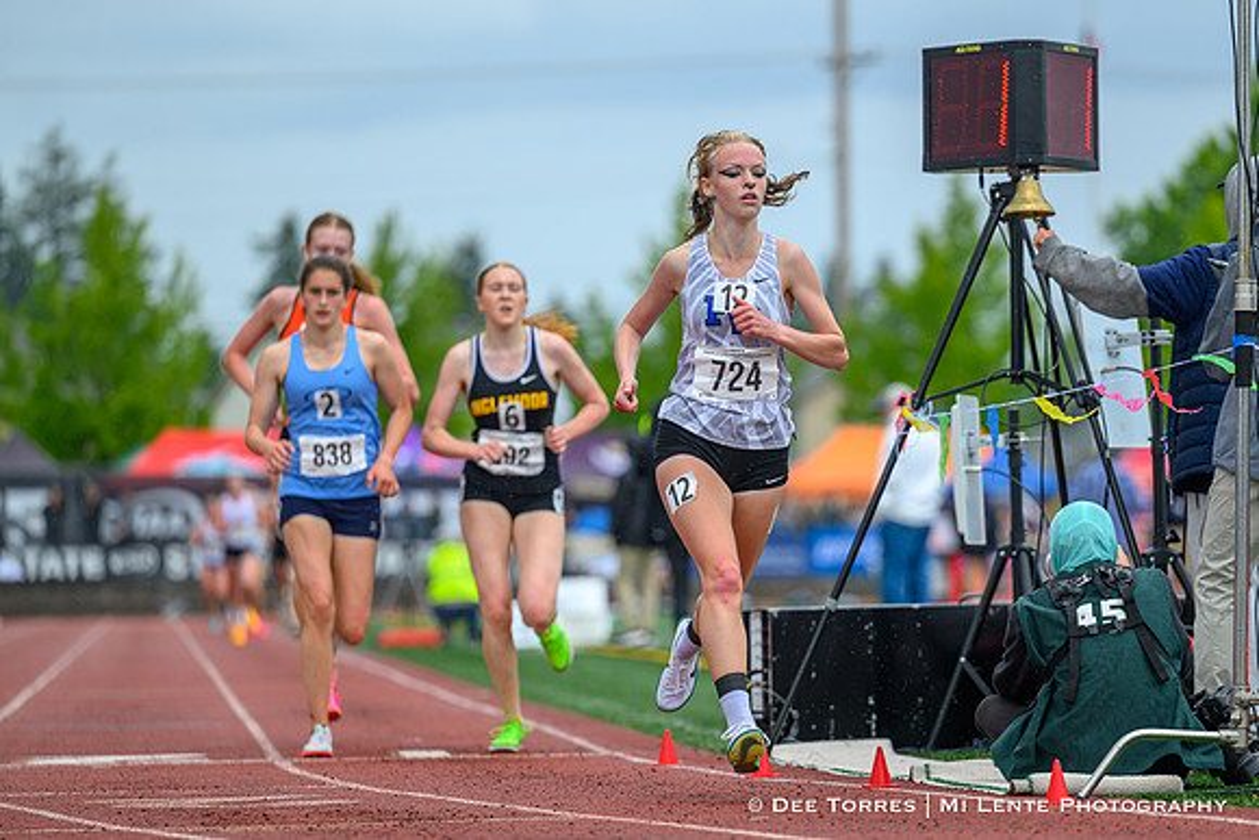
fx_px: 7646
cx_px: 723
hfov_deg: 9.4
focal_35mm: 219
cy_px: 456
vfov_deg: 6.3
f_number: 3.2
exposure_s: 1/1600
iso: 125
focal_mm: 185
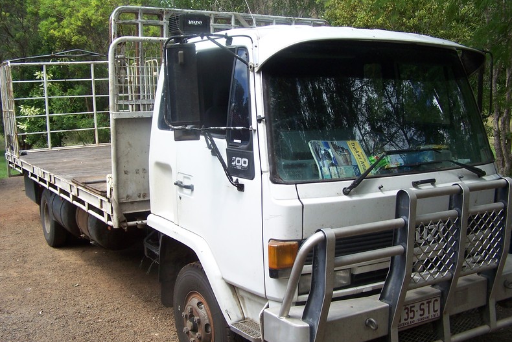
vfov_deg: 33.4
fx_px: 569
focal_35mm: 40
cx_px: 259
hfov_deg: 48.4
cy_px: 170
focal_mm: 6.3
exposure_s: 1/250
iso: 80
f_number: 2.8
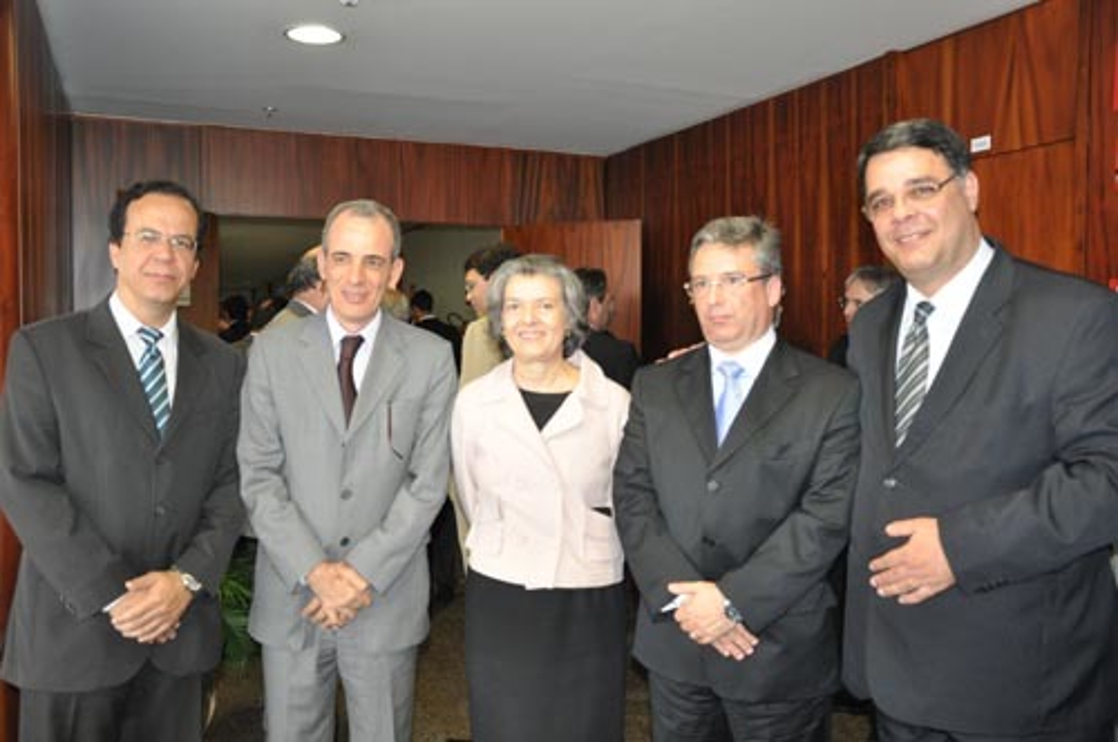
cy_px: 371
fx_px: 977
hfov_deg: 59.6
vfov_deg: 41.6
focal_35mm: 32
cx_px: 559
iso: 800
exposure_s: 1/60
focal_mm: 21
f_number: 3.8
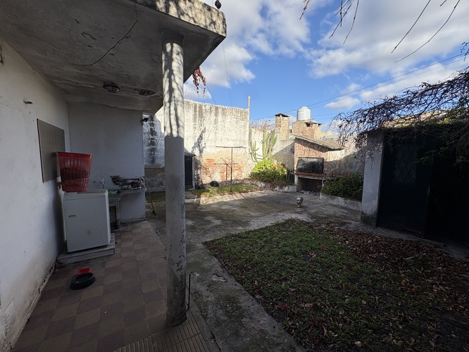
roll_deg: -0.6
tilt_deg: -5.9
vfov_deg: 85.7
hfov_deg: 102.0
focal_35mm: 14
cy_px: 176
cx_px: 234
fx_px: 190
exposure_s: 1/1449
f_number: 2.2
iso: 40
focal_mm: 2.22
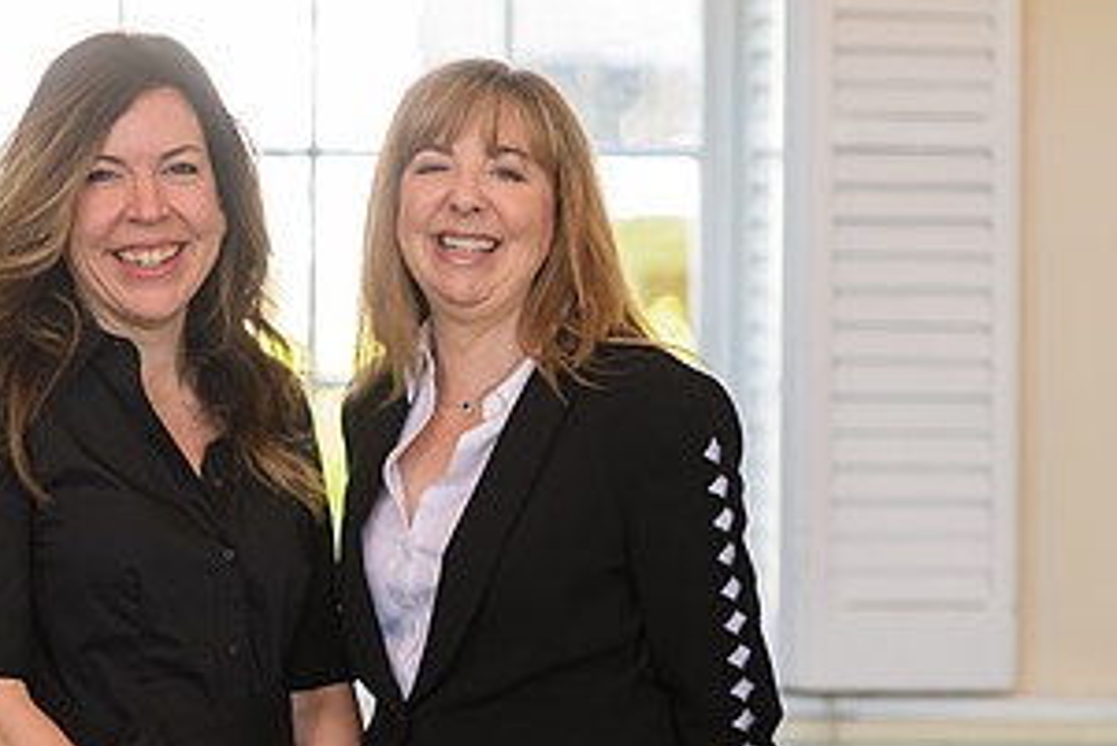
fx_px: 7171
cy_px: 377
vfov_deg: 6.0
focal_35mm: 231
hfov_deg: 8.9
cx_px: 301
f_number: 3.2
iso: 400
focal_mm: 120
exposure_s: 1/125
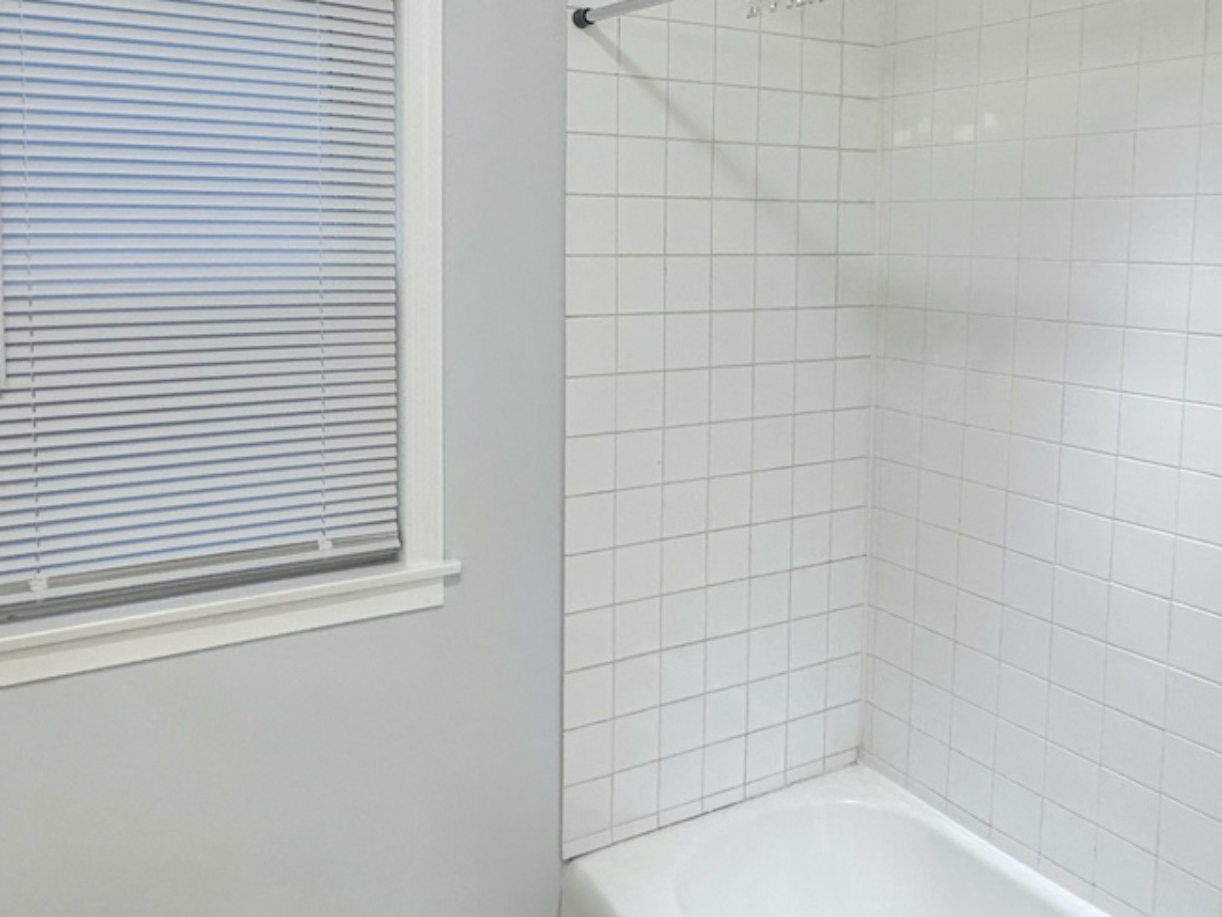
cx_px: 620
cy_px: 318
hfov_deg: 58.3
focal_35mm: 31
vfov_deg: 44.9
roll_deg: -0.1
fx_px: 1095
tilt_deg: -4.9
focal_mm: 2.22
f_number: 2.2
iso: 125
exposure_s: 1/120
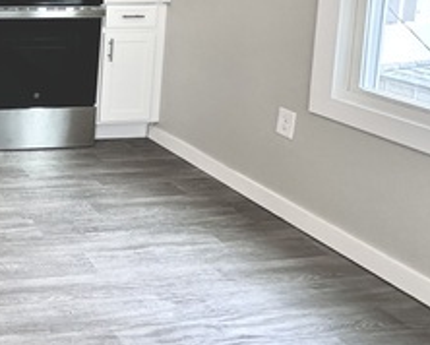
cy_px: -19
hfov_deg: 32.5
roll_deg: -0.1
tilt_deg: -5.4
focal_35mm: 41
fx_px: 522
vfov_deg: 32.8
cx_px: -140
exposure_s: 1/120
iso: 160
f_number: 2.2
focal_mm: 2.22
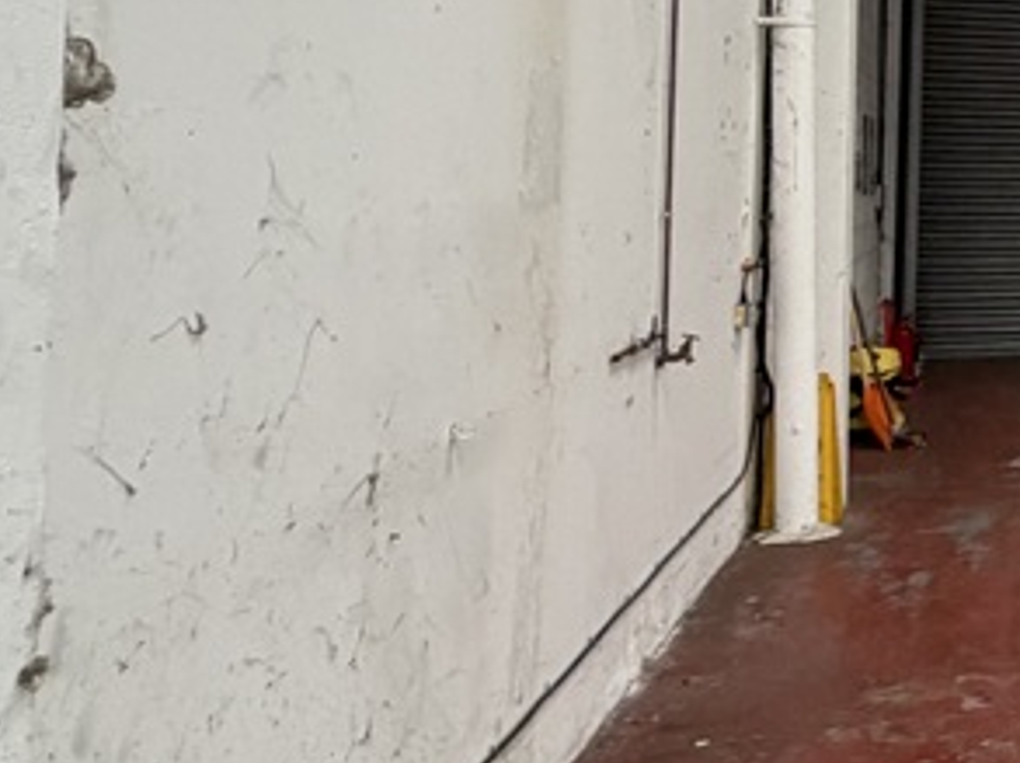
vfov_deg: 28.9
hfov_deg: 26.0
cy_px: 139
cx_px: 1601
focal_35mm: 49
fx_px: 1442
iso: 160
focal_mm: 2.22
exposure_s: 1/121
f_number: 2.2
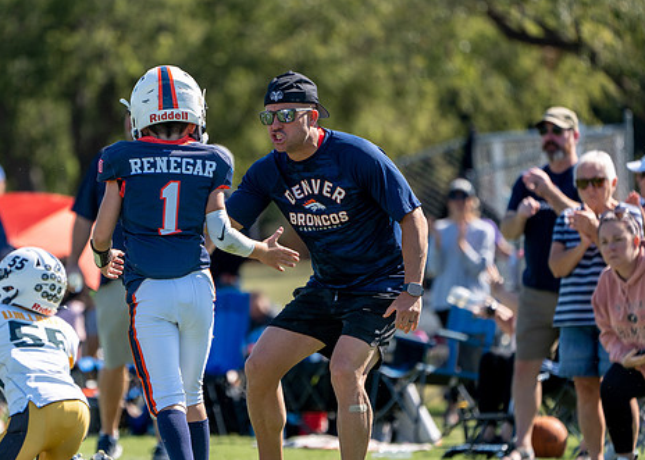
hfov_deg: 4.0
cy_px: 267
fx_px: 9302
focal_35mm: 508
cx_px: 255
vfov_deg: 2.8
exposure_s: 1/1250
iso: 250
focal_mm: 364
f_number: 5.6
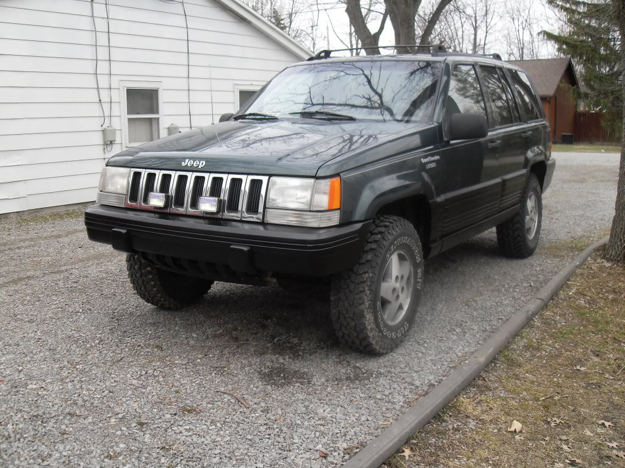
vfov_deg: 38.7
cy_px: 234
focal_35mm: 37
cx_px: 312
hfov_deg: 50.1
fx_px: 668
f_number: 2.8
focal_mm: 6.3
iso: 80
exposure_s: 1/250
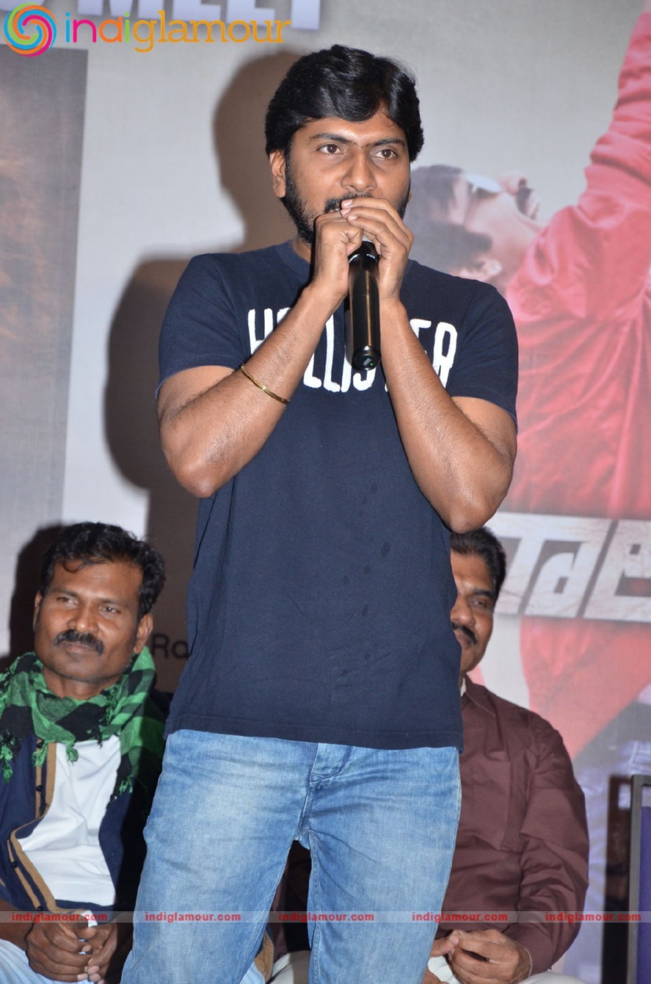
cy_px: 492
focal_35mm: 158
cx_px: 326
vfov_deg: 13.1
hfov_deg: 8.7
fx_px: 4294
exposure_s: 1/125
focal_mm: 105
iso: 1000
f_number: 5.6
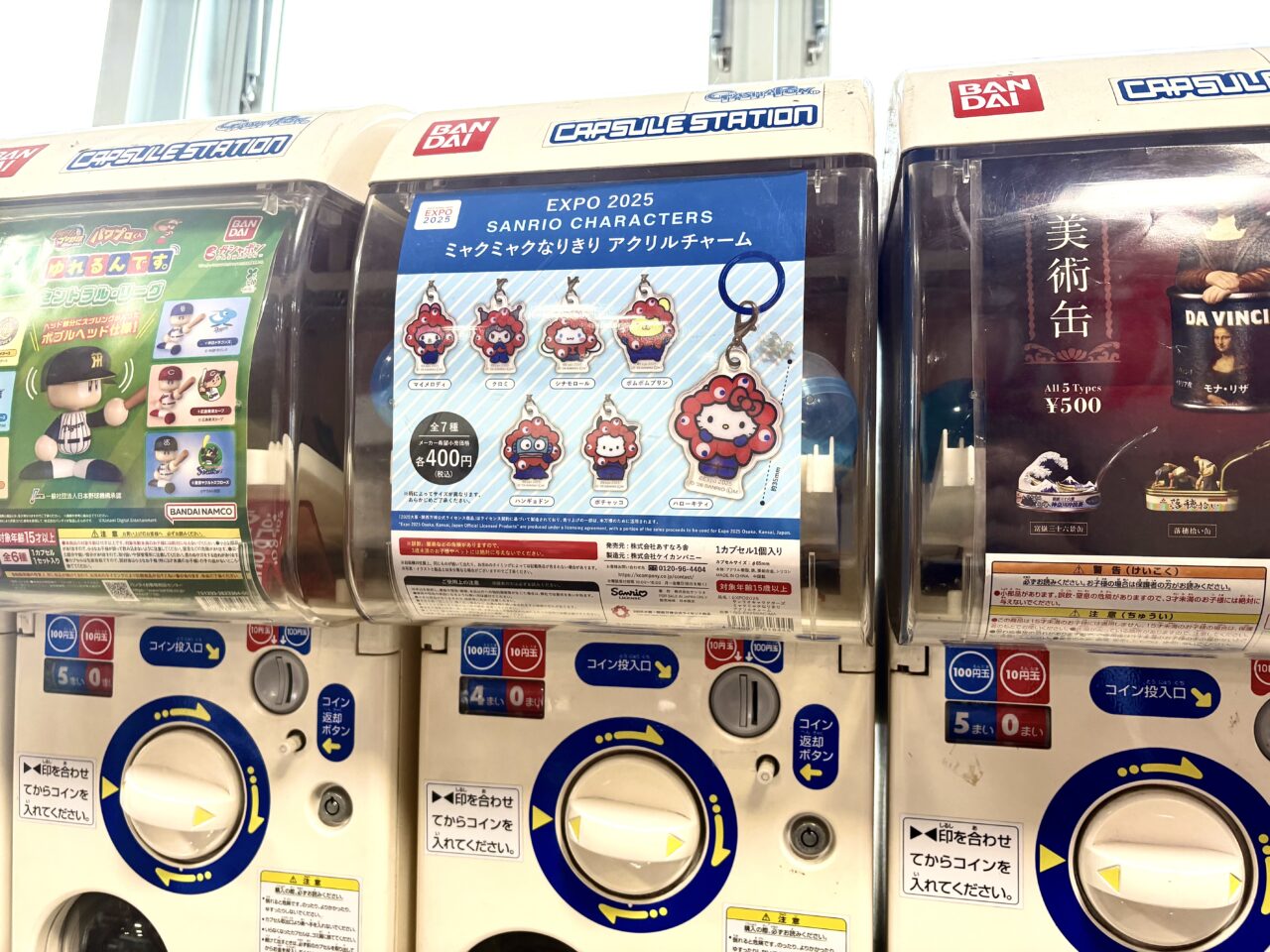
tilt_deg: +2.3
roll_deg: -0.5
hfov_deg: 67.3
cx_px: 635
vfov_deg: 53.1
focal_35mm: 26
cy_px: 476
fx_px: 954
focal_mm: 5.96
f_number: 1.6
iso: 100
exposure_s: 1/185
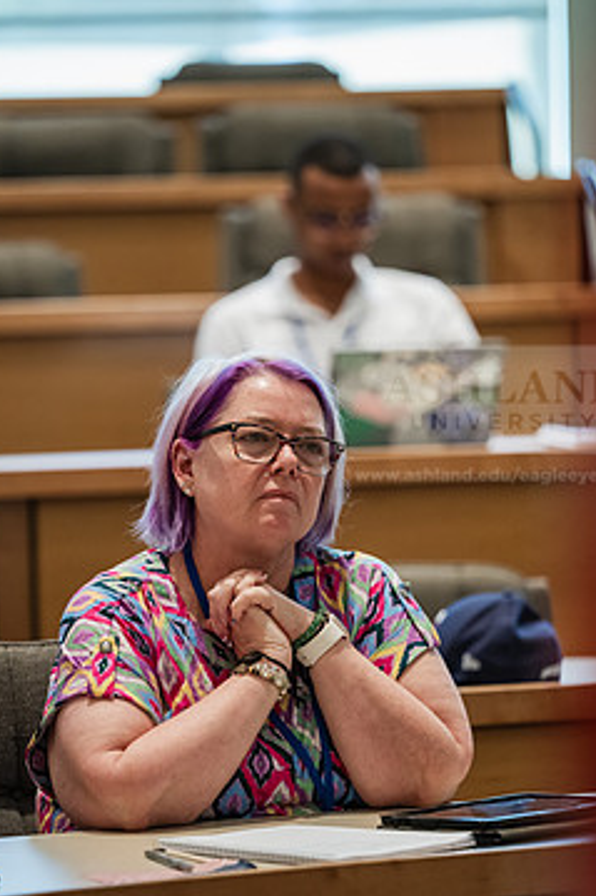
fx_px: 4673
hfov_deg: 7.3
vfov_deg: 10.9
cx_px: 297
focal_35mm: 188
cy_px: 502
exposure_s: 1/320
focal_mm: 150
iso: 2500
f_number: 2.8
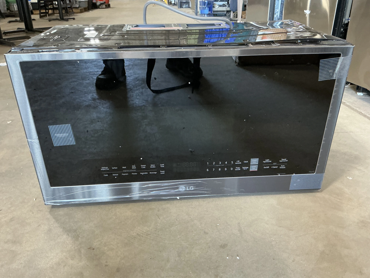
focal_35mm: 28
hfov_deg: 63.4
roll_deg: +0.9
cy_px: 139
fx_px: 299
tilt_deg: -25.3
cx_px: 185
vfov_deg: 49.7
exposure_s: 1/60
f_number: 1.8
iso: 200
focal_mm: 3
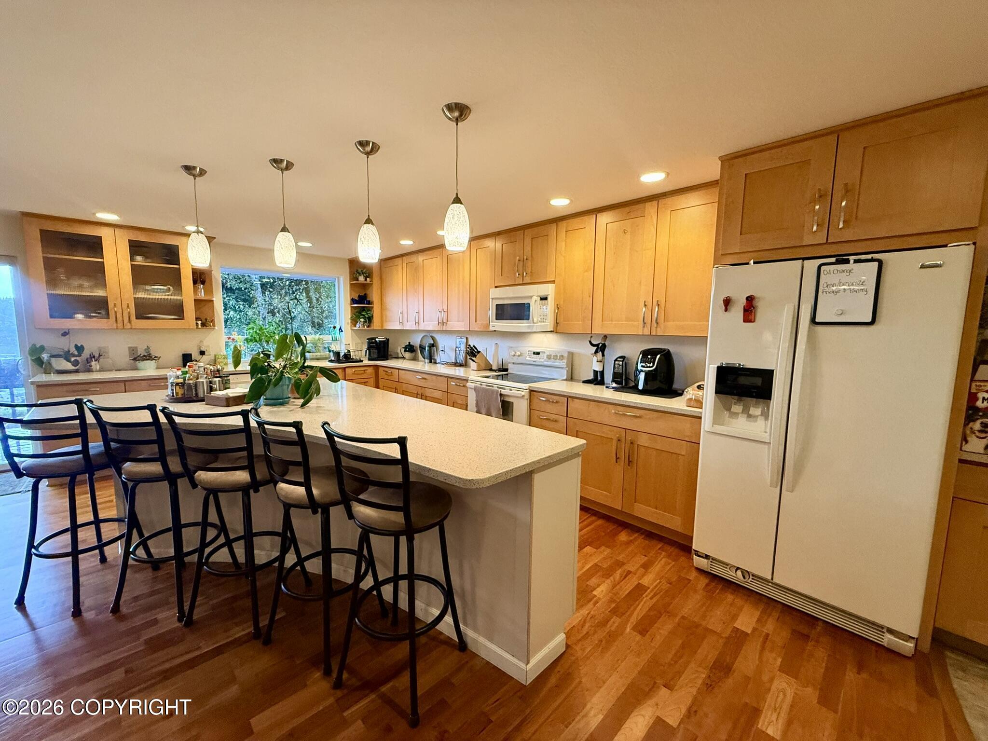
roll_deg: -0.6
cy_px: 370
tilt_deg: -5.5
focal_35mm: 14
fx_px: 400
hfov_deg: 102.1
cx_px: 494
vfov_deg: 85.7
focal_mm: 2.22
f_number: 2.2
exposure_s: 1/118
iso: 320
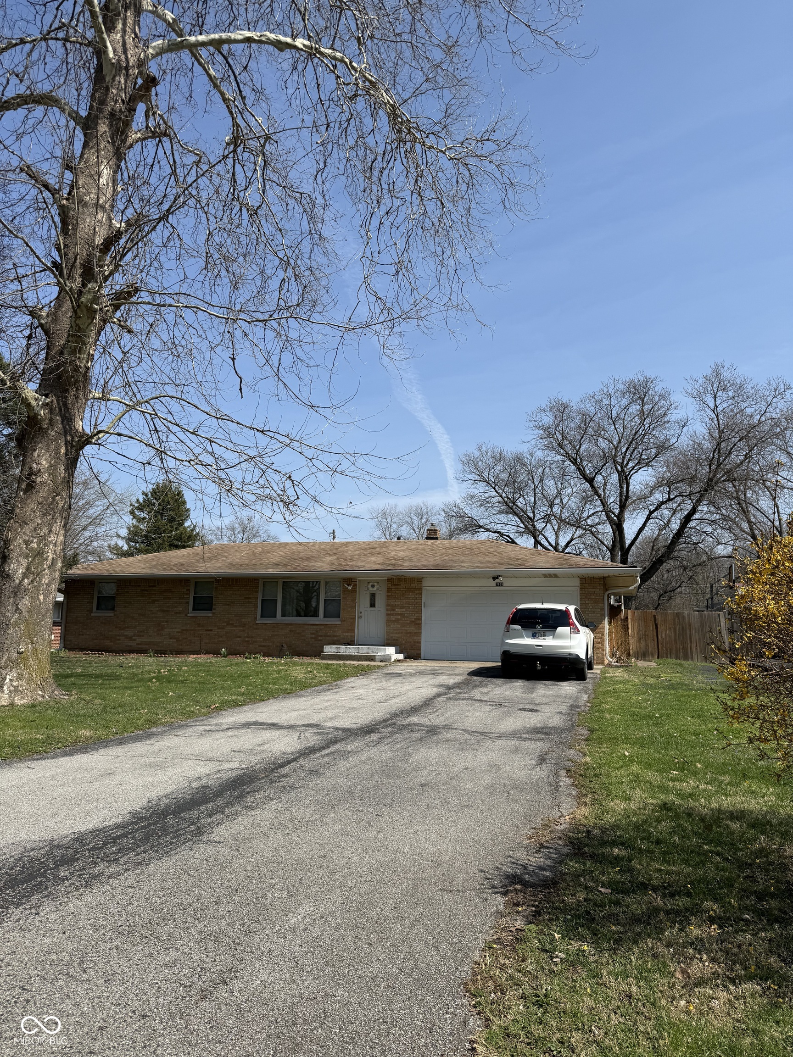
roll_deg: -1.8
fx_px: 733
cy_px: 528
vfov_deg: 71.6
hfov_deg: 56.8
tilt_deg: +9.0
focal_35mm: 24
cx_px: 396
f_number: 1.78
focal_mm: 6.76
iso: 80
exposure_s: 1/4975
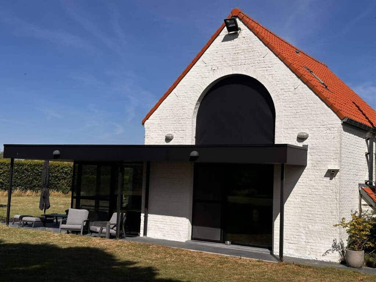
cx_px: 188
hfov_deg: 39.7
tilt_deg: +5.8
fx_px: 521
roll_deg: -2.5
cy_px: 141
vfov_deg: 30.3
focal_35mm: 48
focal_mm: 6.86
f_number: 1.78
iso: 64
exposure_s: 1/6623
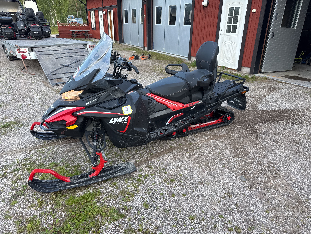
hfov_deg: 71.6
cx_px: 156
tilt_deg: -26.2
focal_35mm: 24
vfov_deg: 56.8
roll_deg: -0.3
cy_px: 117
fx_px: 216
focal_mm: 6.76
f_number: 1.78
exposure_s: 1/276
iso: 64
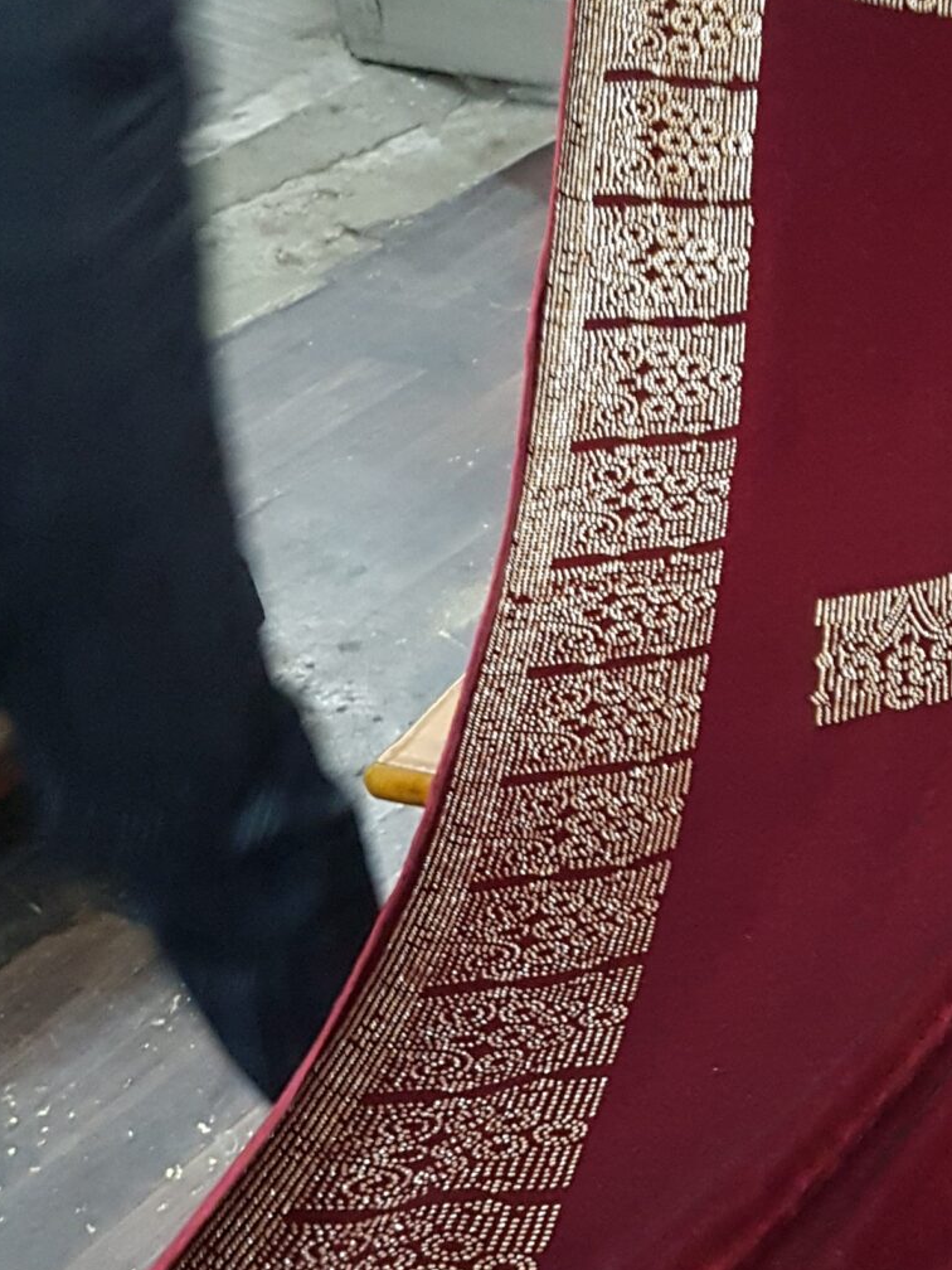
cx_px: 1176
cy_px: 834
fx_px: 2420
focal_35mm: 66
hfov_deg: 20.6
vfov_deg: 29.2
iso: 500
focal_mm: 4.2
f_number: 1.7
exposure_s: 1/10
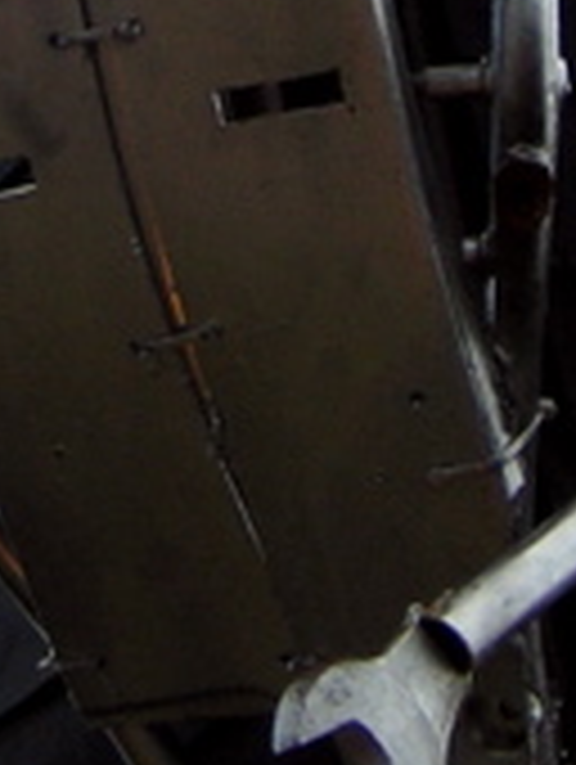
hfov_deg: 5.7
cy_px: -396
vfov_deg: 7.4
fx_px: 5820
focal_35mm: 263
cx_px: 180
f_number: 3.6
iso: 100
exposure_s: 1/852
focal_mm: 9.1
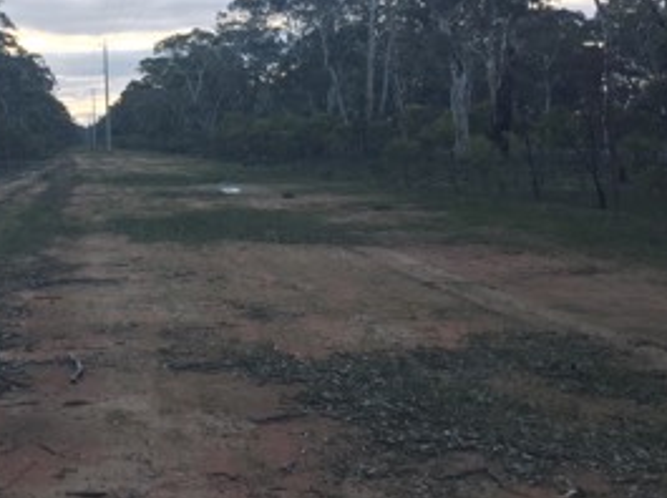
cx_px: 55
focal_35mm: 57
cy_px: 38
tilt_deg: +5.2
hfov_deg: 32.0
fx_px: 1097
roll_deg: +1.8
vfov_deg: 24.8
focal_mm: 4.15
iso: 32
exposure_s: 1/129
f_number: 2.2
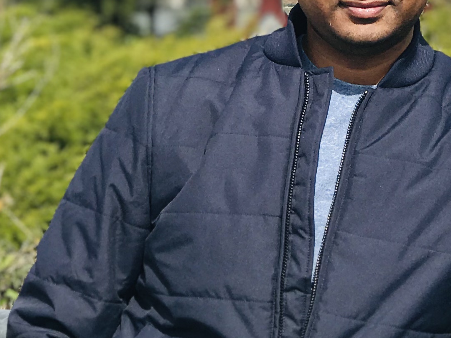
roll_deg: +1.2
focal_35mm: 213
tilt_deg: -1.0
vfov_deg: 6.9
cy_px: -27
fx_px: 2775
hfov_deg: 9.3
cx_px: 407
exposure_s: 1/921
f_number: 2.8
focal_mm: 6.6
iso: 20
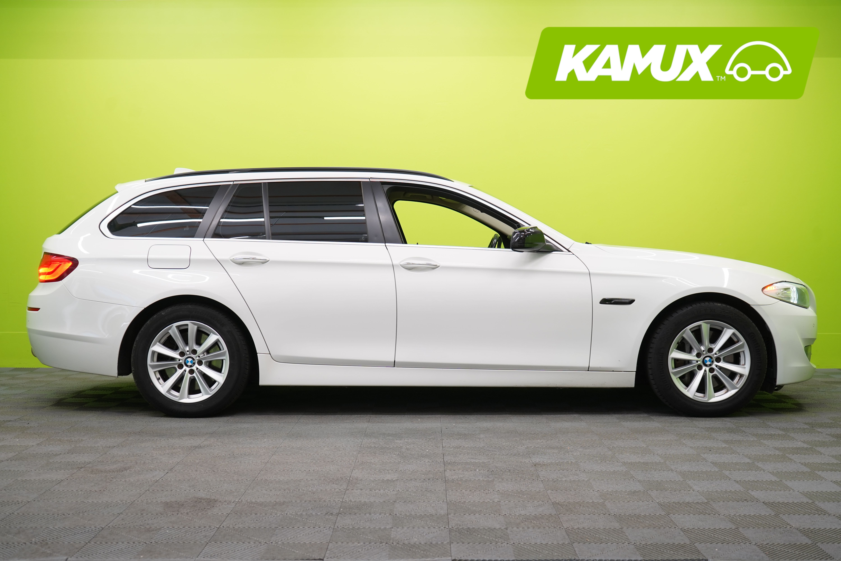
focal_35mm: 46
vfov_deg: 29.2
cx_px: 420
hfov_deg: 42.7
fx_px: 1075
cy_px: 280
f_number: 5
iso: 400
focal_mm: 46
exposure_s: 1/40
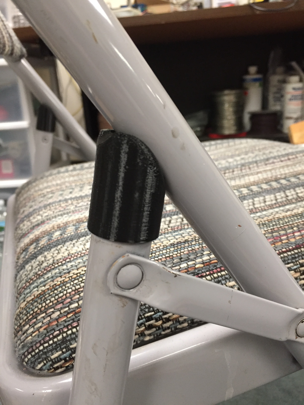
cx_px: 152
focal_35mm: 29
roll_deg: +4.3
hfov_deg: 48.2
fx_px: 340
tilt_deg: -18.4
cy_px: 202
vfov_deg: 61.7
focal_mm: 4.15
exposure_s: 1/30
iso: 200
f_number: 2.2
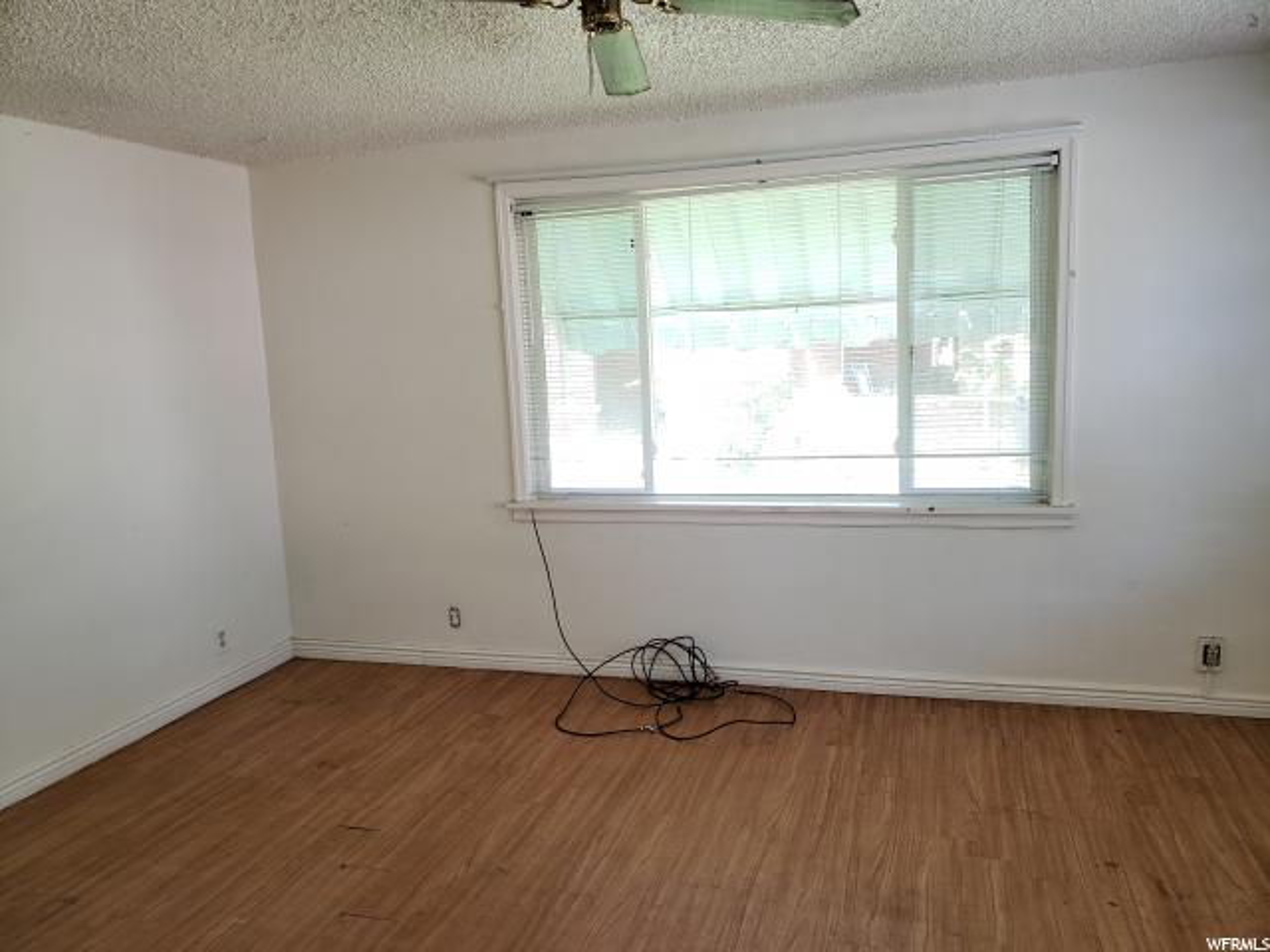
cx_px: 635
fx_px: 954
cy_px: 476
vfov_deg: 53.1
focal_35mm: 26
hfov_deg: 67.3
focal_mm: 4.3
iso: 125
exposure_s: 1/50
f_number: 2.4
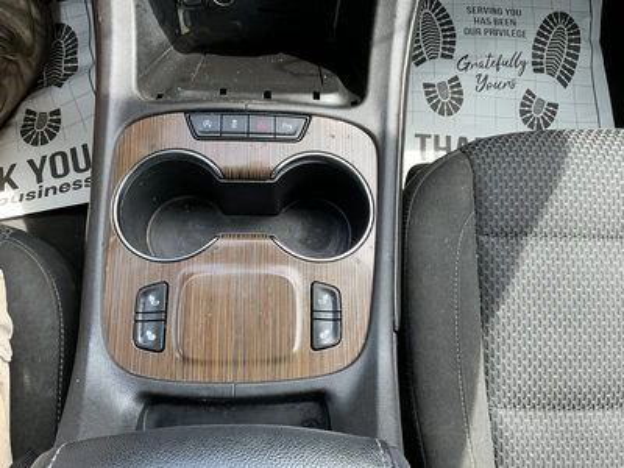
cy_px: 234
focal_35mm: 28
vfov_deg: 49.7
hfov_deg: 63.4
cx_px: 312
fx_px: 505
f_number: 1.8
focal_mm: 3
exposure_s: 1/122
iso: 32
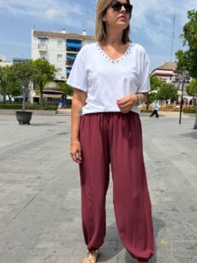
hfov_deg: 43.7
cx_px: 128
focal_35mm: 32
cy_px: 138
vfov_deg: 56.8
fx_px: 243
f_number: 1.78
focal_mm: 6.76
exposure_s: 1/6173
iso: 80
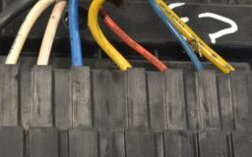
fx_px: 1181
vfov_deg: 7.6
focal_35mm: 172
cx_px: 78
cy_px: 103
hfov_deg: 12.2
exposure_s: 1/320
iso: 3200
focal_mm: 48
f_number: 9
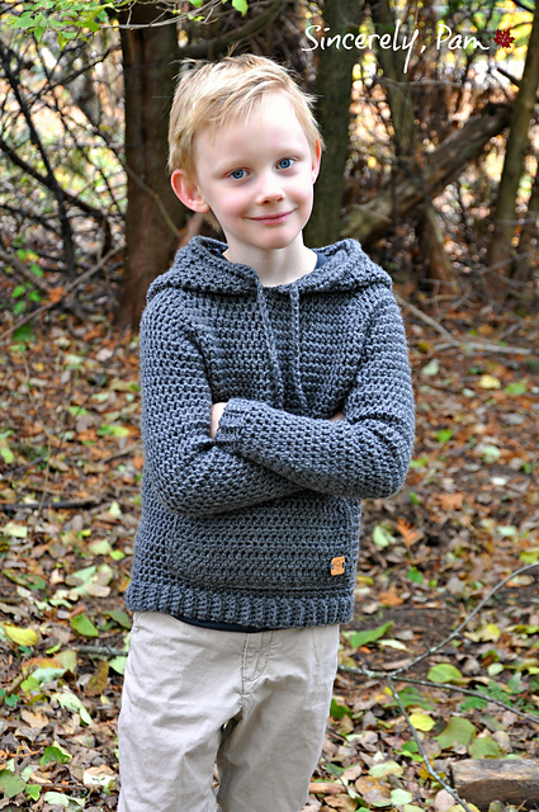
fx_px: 1689
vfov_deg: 27.0
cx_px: 270
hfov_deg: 18.1
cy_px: 406
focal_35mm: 75
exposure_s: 1/30
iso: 400
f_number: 5.6
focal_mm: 50
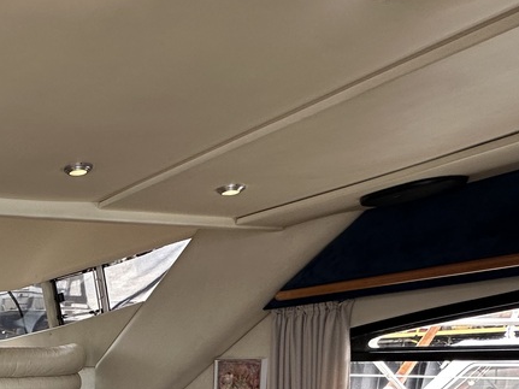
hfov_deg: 36.5
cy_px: 521
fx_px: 585
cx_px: -108
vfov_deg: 29.0
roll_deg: +1.1
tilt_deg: -14.8
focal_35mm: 39
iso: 100
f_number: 2.2
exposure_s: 1/99
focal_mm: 2.22
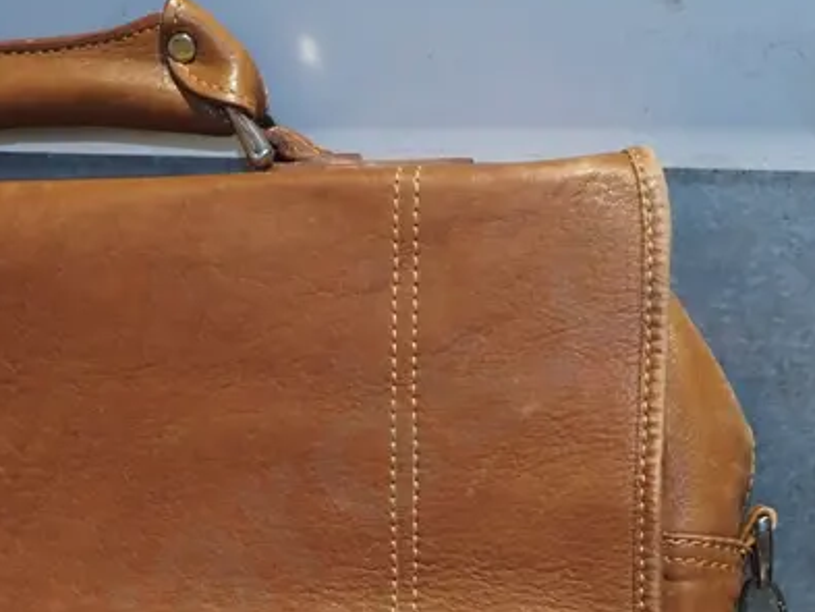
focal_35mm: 99
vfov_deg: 14.7
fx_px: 2332
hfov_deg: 19.6
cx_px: 131
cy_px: 639
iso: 1600
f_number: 5.6
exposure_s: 1/80
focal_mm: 19
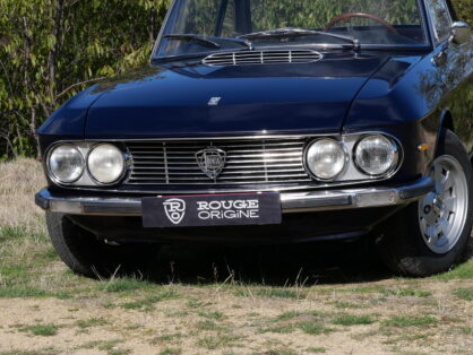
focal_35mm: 109
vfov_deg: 13.6
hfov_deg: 18.0
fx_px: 1490
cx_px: 230
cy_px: 164
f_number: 9
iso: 200
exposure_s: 1/500
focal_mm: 38
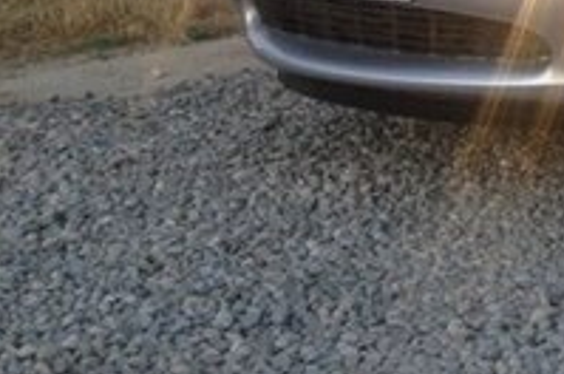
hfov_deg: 16.2
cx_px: 881
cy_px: -239
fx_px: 1783
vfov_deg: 11.3
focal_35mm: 114
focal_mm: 4.12
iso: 80
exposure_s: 1/20
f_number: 2.4
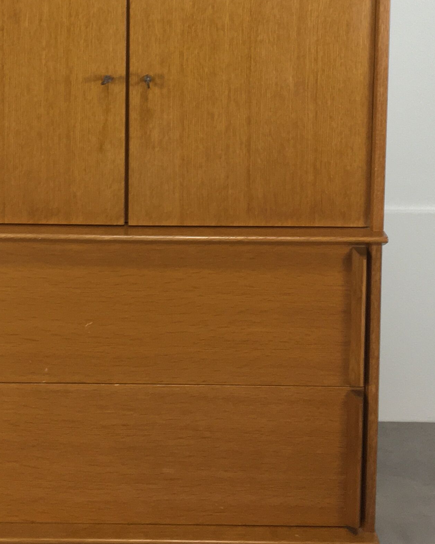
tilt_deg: -6.0
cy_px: 7
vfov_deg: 24.9
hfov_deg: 20.9
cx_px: 130
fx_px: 1174
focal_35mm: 73
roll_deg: -0.5
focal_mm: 4.15
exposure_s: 1/30
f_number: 2.2
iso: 64
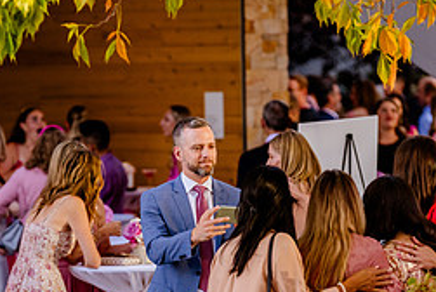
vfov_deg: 4.0
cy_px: 244
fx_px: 4195
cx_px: 134
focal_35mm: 346
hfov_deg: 5.9
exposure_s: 1/1600
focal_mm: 150
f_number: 2.8
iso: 1000
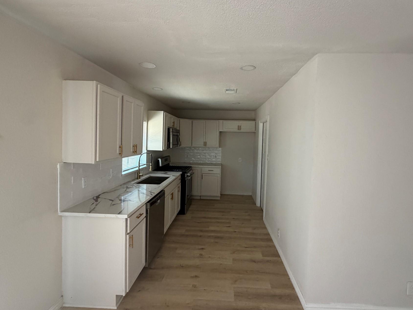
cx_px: 219
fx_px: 203
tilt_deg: -3.6
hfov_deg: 90.9
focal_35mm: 17
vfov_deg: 74.6
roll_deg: -1.1
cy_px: 145
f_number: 2.2
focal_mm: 2.22
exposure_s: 1/115
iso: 320
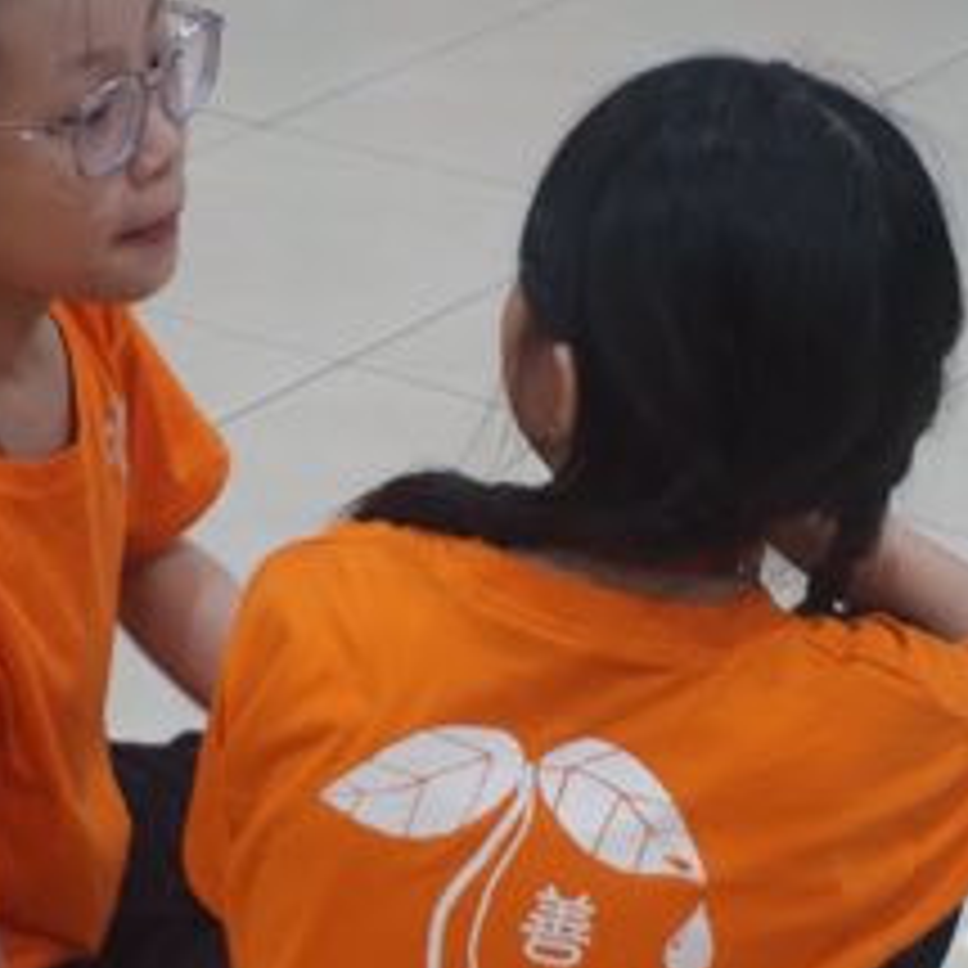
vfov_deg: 13.3
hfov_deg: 13.3
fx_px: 4145
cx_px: 338
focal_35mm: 131
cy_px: 464
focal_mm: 46
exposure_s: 1/100
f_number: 5.6
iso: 3200
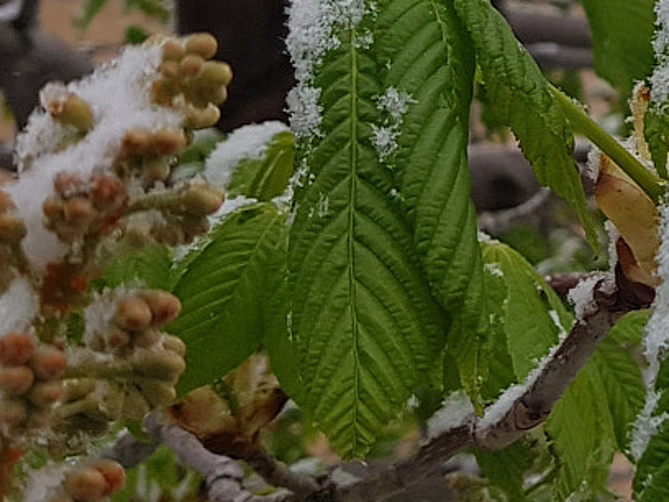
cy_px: 18
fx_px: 1971
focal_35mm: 102
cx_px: 1187
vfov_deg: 14.3
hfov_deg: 16.3
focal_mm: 4.2
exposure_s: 1/301
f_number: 1.7
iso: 40
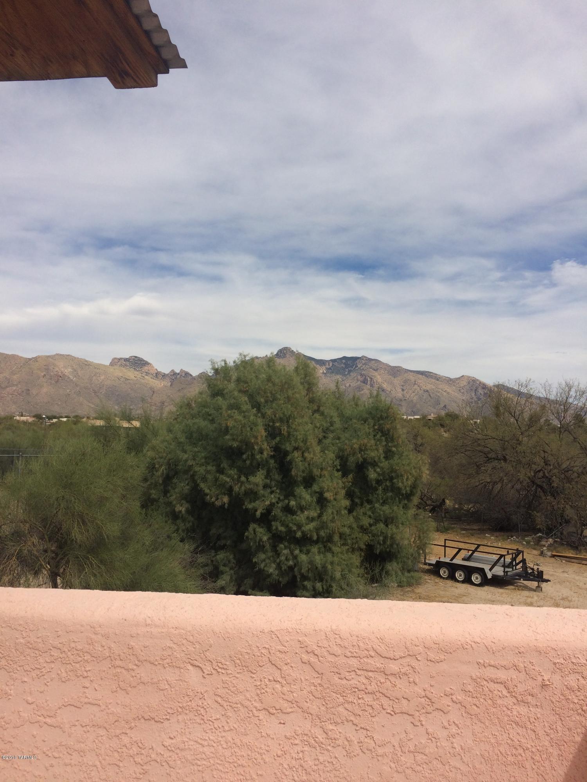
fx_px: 656
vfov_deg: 61.7
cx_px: 294
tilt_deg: +3.4
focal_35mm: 29
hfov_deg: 48.2
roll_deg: +0.0
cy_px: 391
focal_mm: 4.15
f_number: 2.2
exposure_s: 1/3731
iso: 32
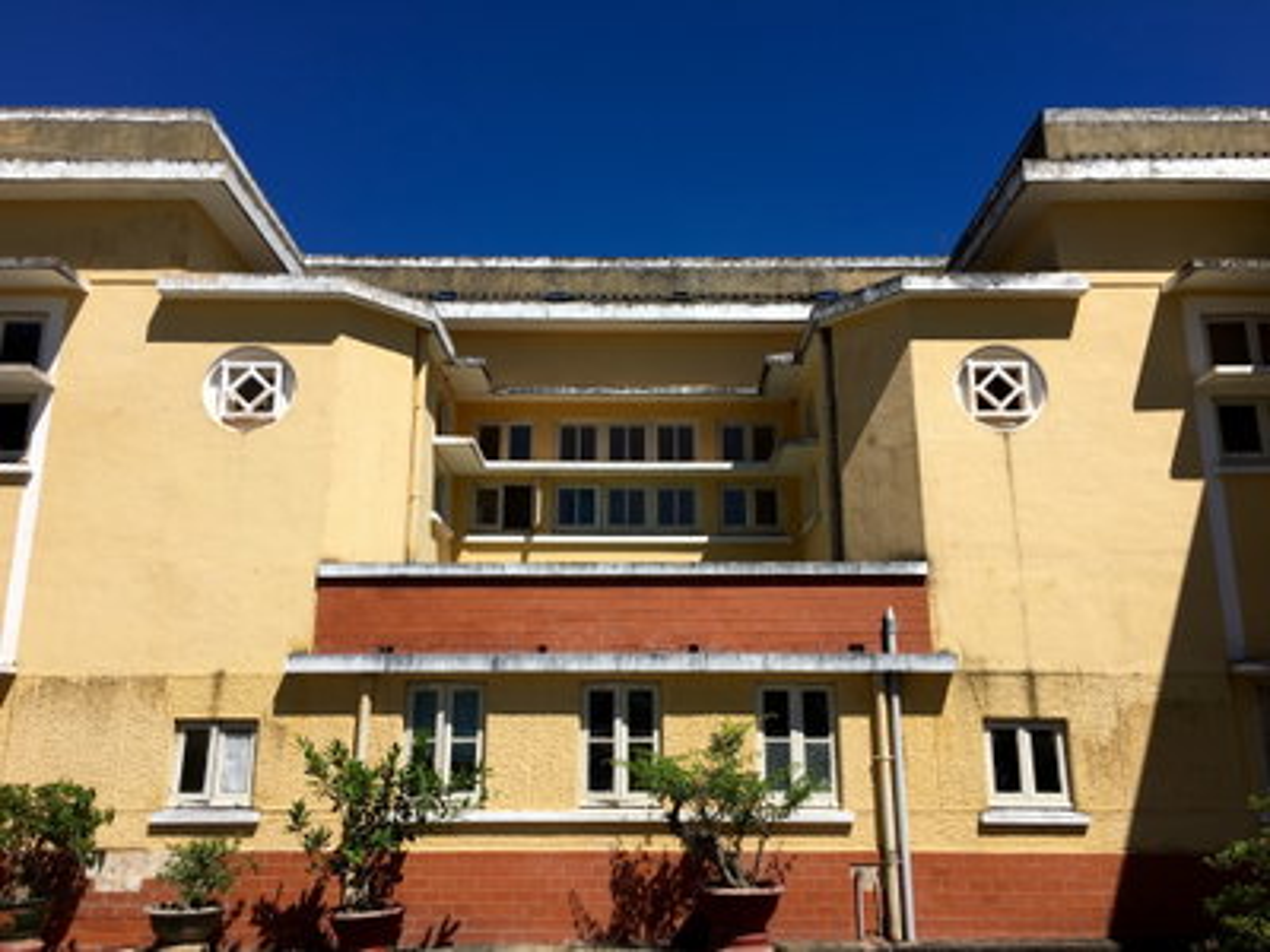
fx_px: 1064
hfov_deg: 61.7
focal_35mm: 29
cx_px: 635
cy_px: 476
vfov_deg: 48.2
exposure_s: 1/2024
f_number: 2.2
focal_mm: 4.15
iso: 25
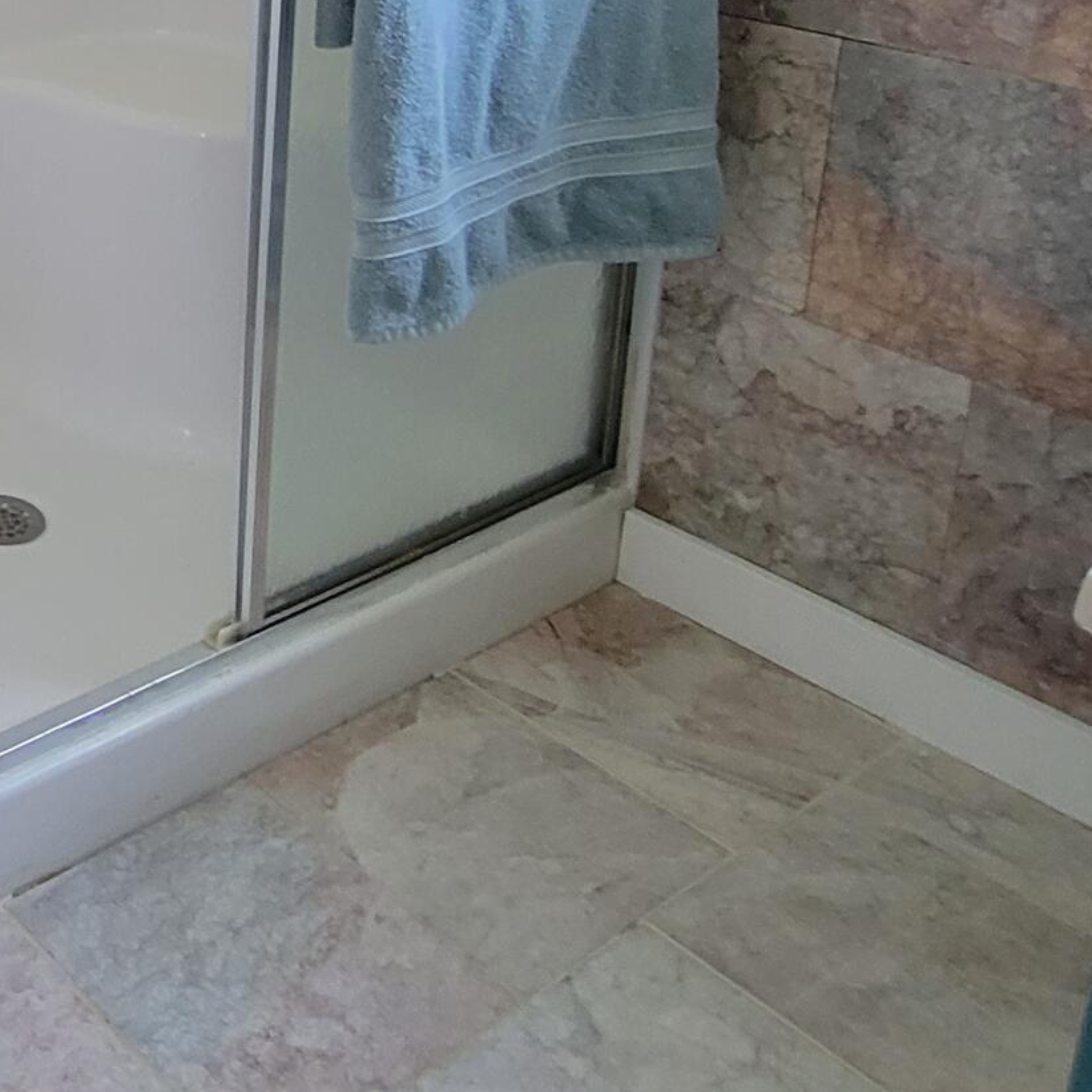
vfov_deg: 35.3
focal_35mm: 42
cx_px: -251
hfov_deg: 32.3
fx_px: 1499
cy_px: -55
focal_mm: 2.2
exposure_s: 1/30
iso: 320
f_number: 2.2
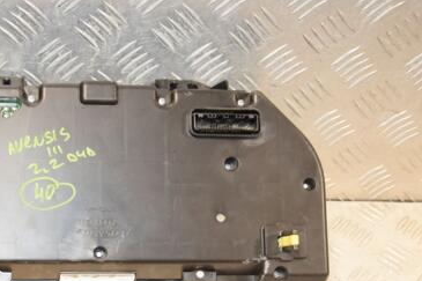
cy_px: 192
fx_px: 808
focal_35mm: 69
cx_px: 86
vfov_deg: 19.6
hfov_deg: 28.6
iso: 1600
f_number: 5.6
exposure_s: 1/200
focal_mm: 28
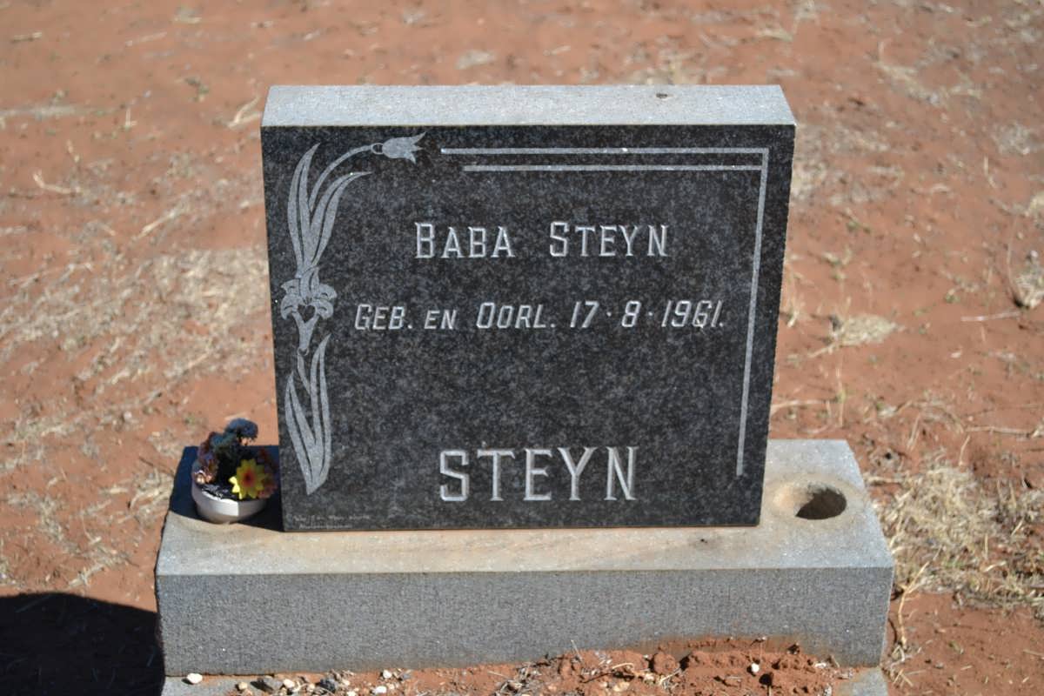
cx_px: 522
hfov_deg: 33.4
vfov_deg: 22.6
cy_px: 348
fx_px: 1740
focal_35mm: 60
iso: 125
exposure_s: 1/125
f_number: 5.6
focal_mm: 40
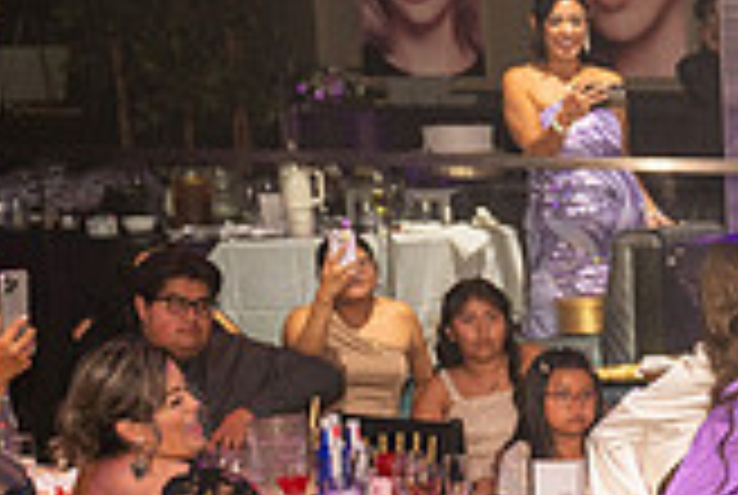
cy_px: 614
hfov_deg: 14.5
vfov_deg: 10.6
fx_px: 2608
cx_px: 1242
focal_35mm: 127
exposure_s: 1/200
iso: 1000
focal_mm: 36
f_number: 4
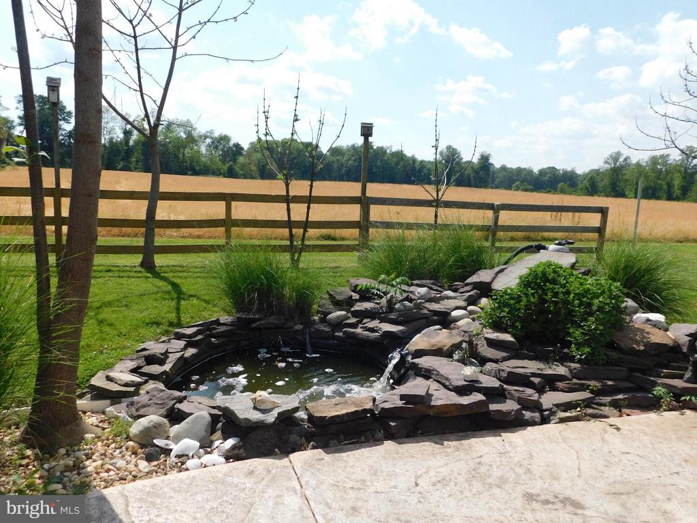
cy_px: 262
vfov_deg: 49.7
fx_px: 564
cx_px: 348
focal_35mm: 28
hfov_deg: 63.4
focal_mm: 4.9
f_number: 6.4
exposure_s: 1/400
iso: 125
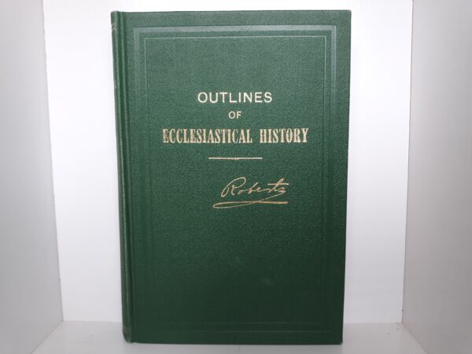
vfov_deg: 49.7
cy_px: 177
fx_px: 382
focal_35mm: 28
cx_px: 236
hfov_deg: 63.4
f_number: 1.7
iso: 64
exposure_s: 1/40
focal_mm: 3.7
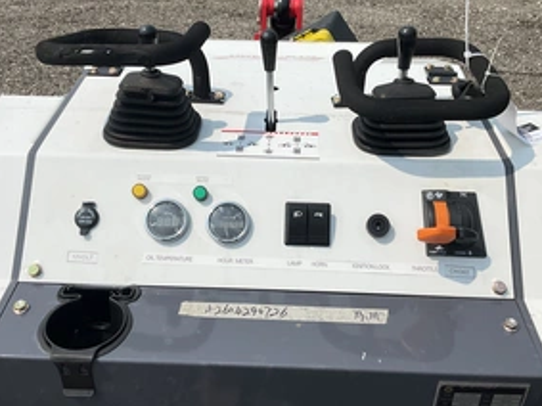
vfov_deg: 35.1
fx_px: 642
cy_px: 174
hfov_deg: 45.8
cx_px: 266
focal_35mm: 41
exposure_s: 1/4785
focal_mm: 3
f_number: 1.8
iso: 25
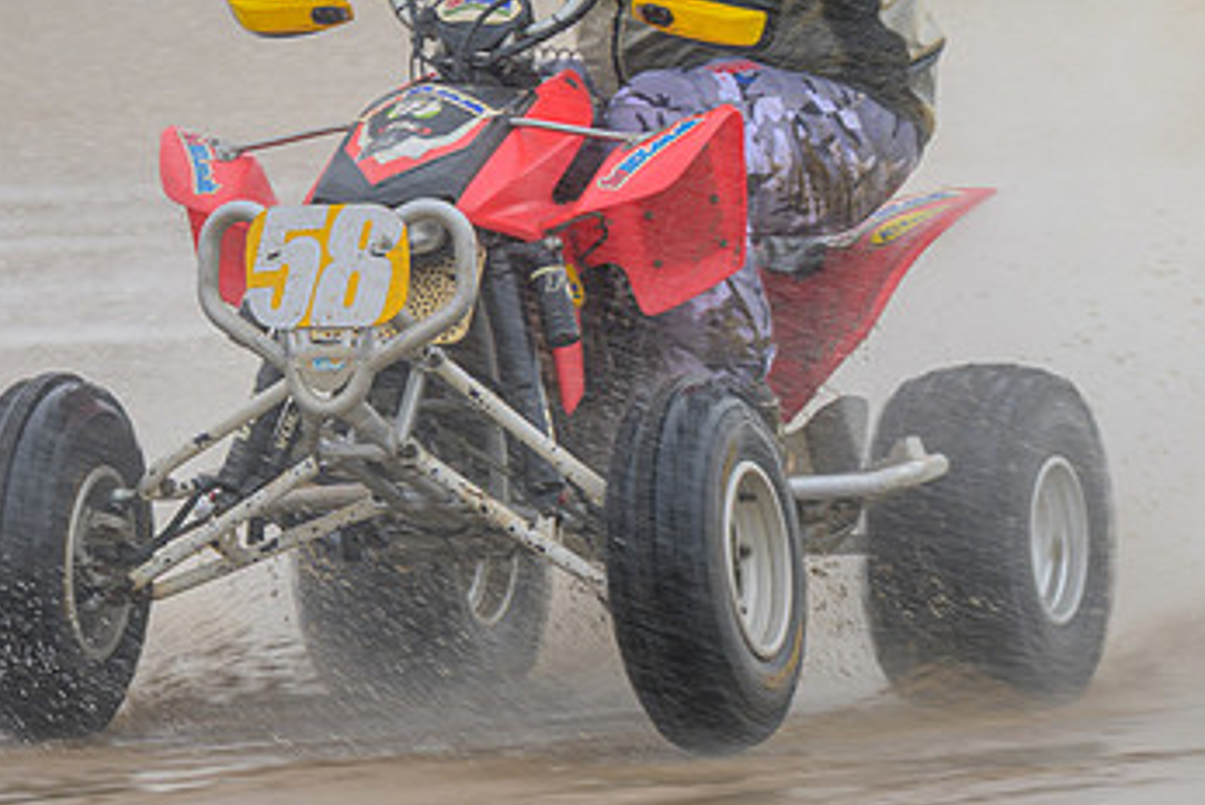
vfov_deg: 2.7
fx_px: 17386
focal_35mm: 519
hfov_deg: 4.0
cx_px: 503
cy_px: 153
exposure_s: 1/250
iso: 64
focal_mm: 190
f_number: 4
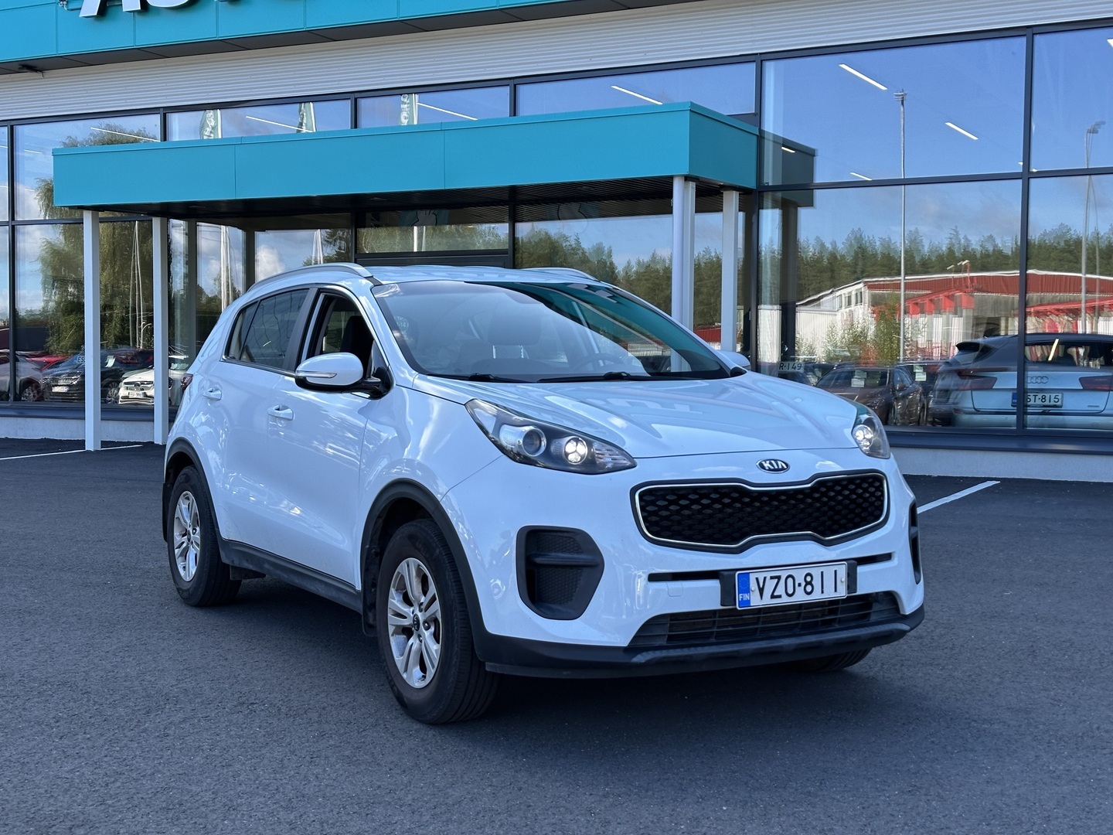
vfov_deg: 30.3
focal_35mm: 48
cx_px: 556
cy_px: 418
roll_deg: -0.6
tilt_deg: -1.4
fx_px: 1543
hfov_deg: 39.7
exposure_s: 1/864
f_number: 1.78
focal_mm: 6.86
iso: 64
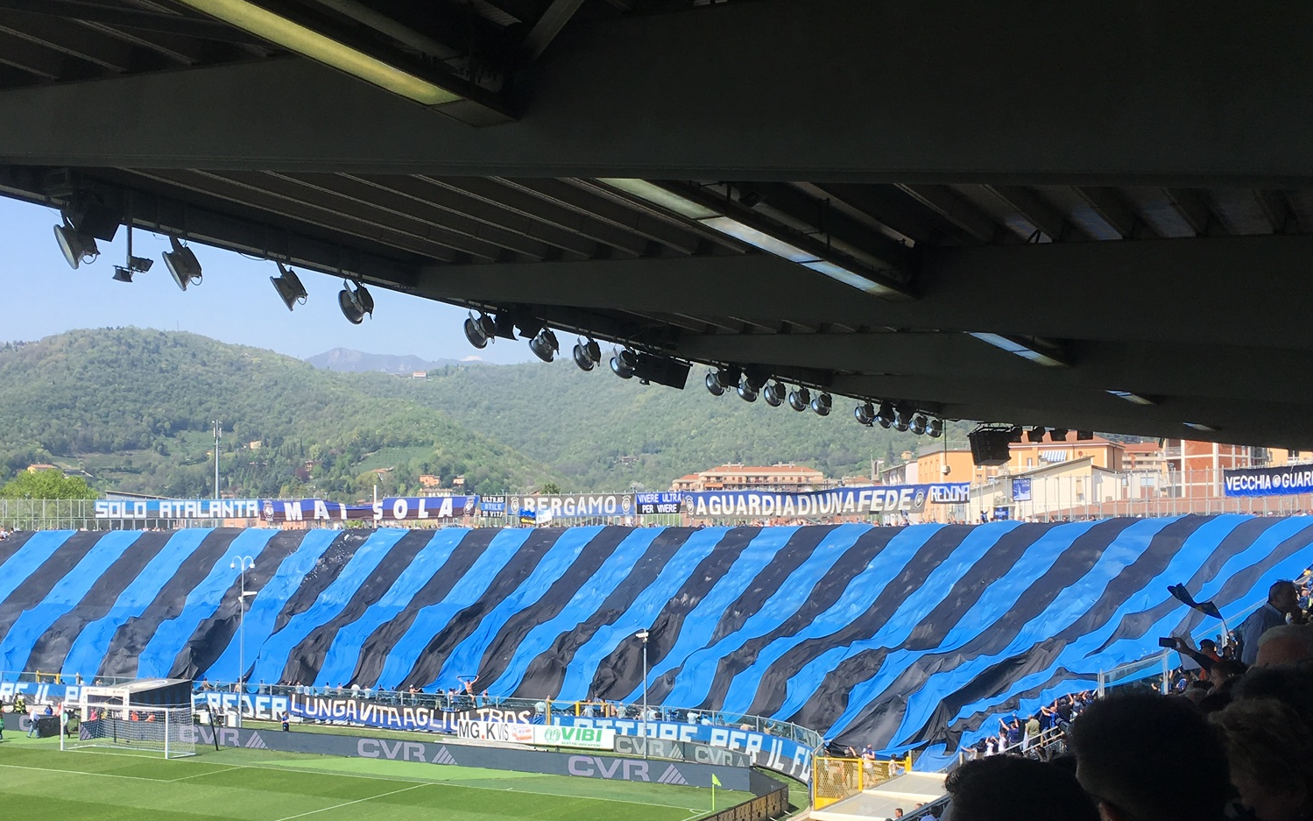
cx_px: 581
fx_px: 1503
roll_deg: +1.2
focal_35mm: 42
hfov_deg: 47.1
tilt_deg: +1.2
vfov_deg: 30.4
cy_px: 513
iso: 25
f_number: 2.2
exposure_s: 1/1221
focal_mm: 4.15
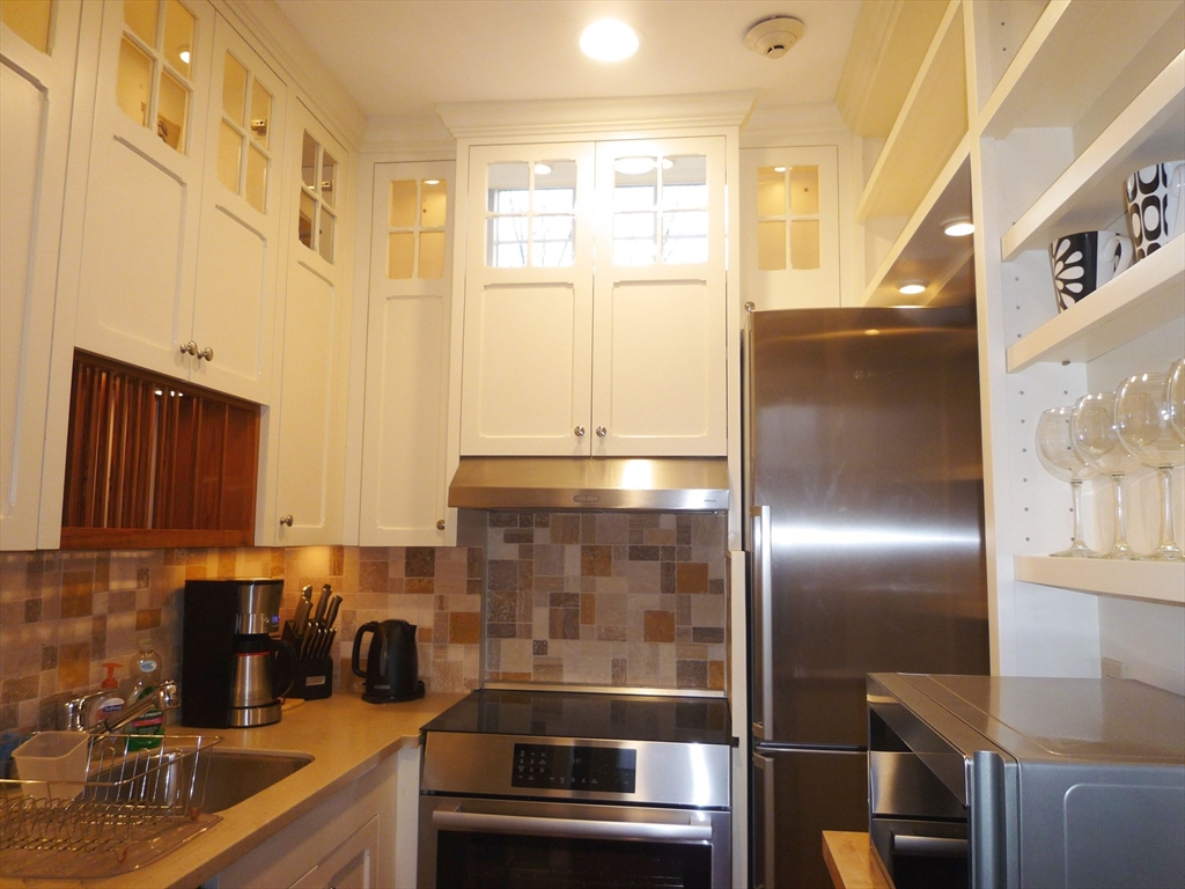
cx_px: 592
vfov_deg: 54.9
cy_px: 444
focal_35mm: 25
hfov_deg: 69.4
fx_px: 856
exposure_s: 1/30
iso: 100
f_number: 2.8
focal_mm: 4.4
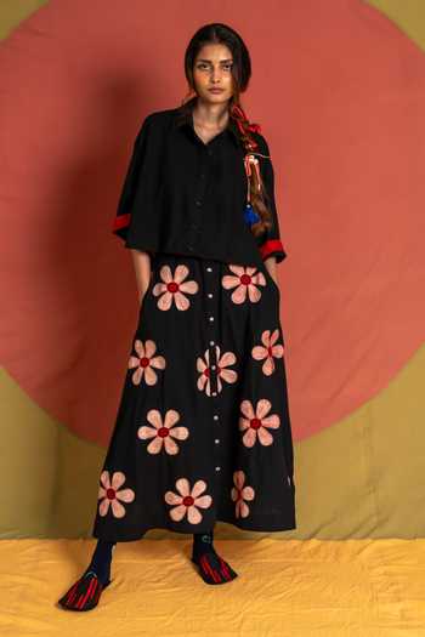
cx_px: 212
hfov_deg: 31.9
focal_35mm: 42
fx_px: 744
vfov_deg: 46.4
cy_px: 318
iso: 640
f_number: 2.8
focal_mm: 42
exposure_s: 1/125
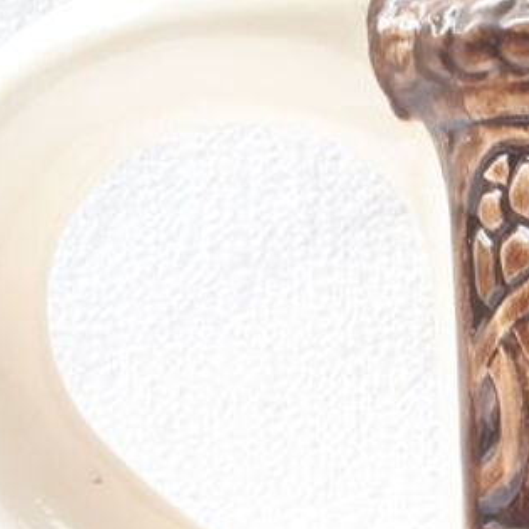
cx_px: 643
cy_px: 526
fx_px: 1746
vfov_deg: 16.9
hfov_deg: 16.5
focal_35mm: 101
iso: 80
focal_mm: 3.6
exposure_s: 1/100
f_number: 1.9
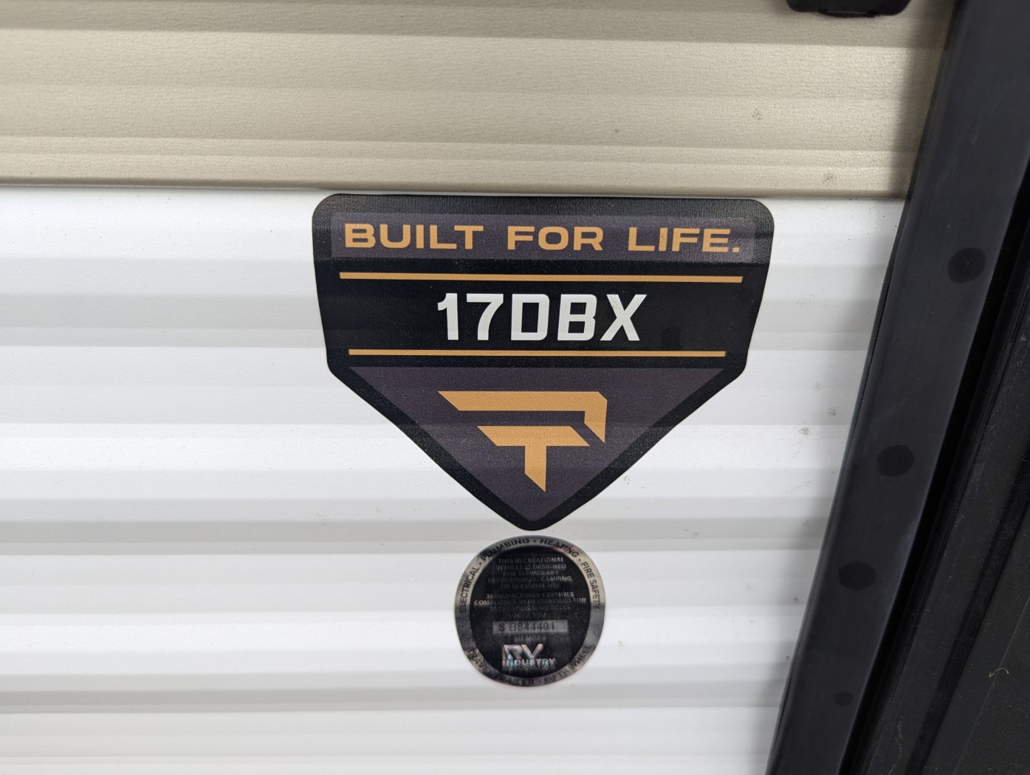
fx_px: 715
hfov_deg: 71.5
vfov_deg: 56.9
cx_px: 515
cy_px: 388
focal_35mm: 24
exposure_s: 1/368
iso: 51
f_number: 1.85
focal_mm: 6.81
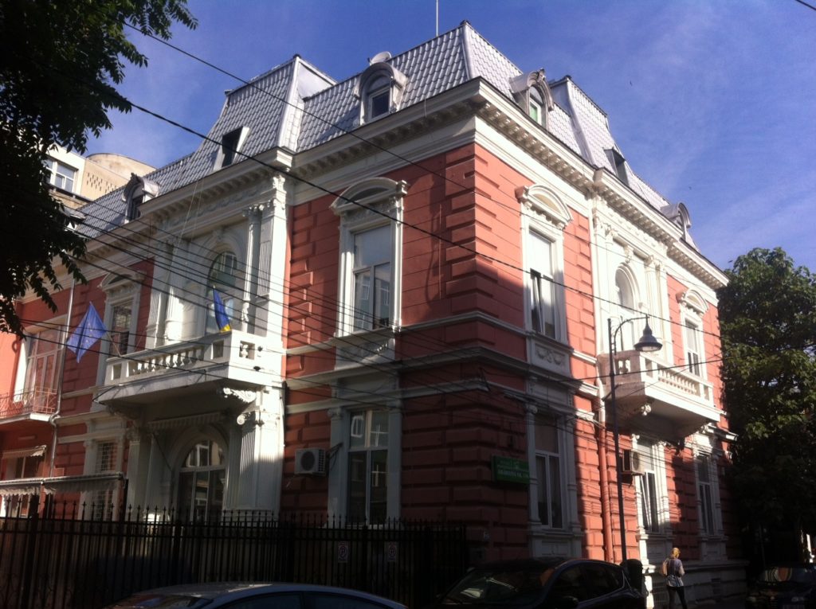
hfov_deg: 52.7
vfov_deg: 40.6
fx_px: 824
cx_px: 408
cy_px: 304
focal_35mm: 35
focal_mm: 3.85
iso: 80
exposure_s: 1/1160
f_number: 2.8
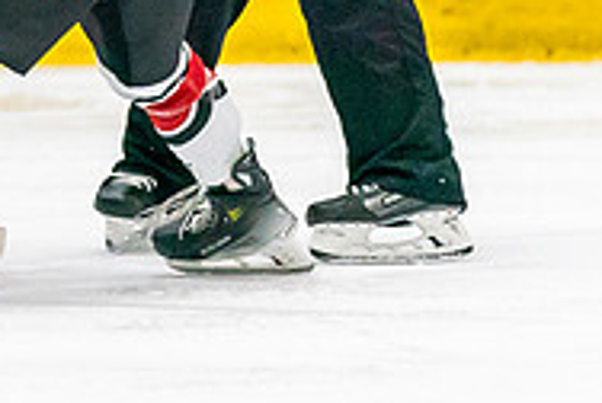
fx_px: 16614
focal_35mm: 992
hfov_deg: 2.1
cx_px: -177
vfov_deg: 1.4
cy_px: 25
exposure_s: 1/1250
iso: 3200
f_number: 2.8
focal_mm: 200
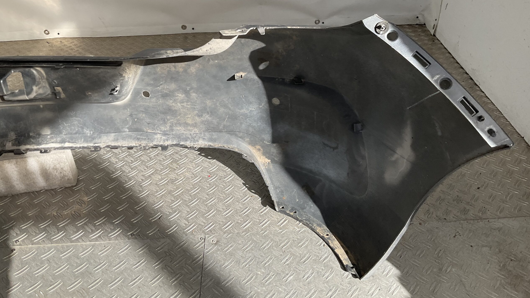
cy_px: 125
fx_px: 450
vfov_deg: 36.6
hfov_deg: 61.0
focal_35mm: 32
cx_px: 268
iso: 16
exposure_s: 1/674
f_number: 1.8
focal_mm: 3
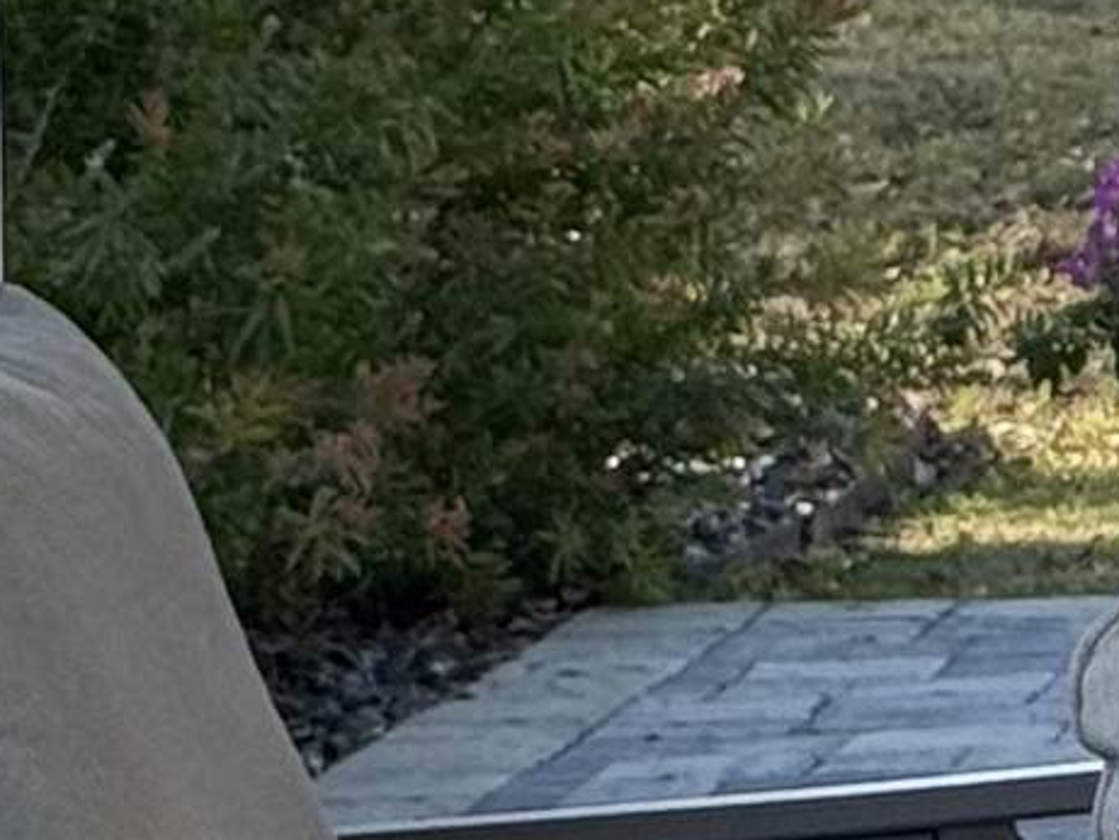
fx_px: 10347
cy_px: -243
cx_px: 2978
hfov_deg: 5.9
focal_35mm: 320
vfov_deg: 4.6
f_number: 1.78
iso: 64
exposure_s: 1/1642
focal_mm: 6.76
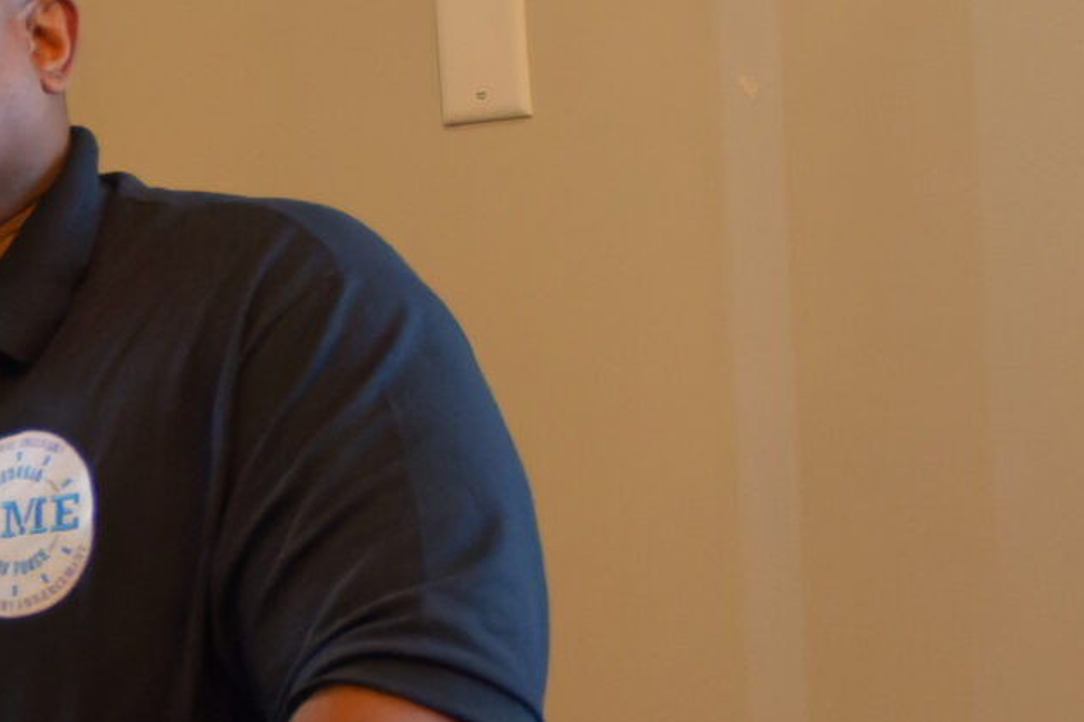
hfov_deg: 8.0
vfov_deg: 5.3
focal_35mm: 257
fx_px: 7734
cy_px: 436
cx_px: -112
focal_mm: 42
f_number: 4.5
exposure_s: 1/50
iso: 2200
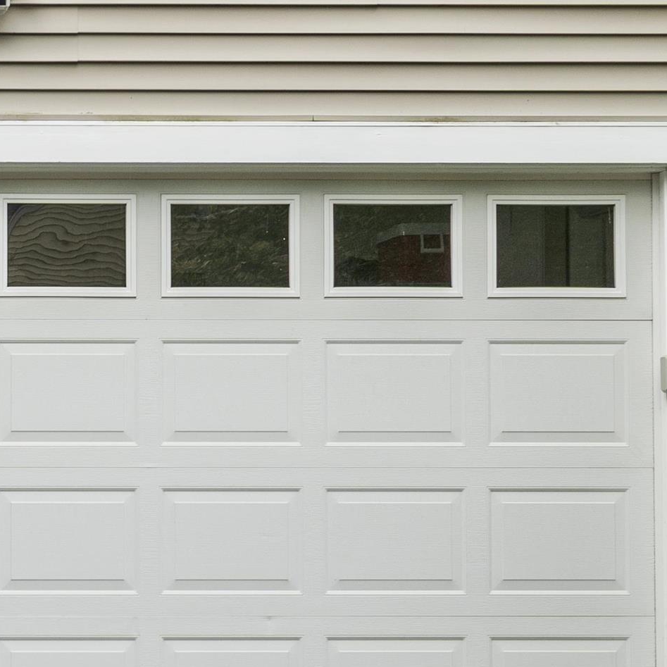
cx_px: -18
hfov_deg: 18.5
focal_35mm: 91
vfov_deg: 19.1
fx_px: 1984
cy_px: 360
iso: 160
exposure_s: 1/125
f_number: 8
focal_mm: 22
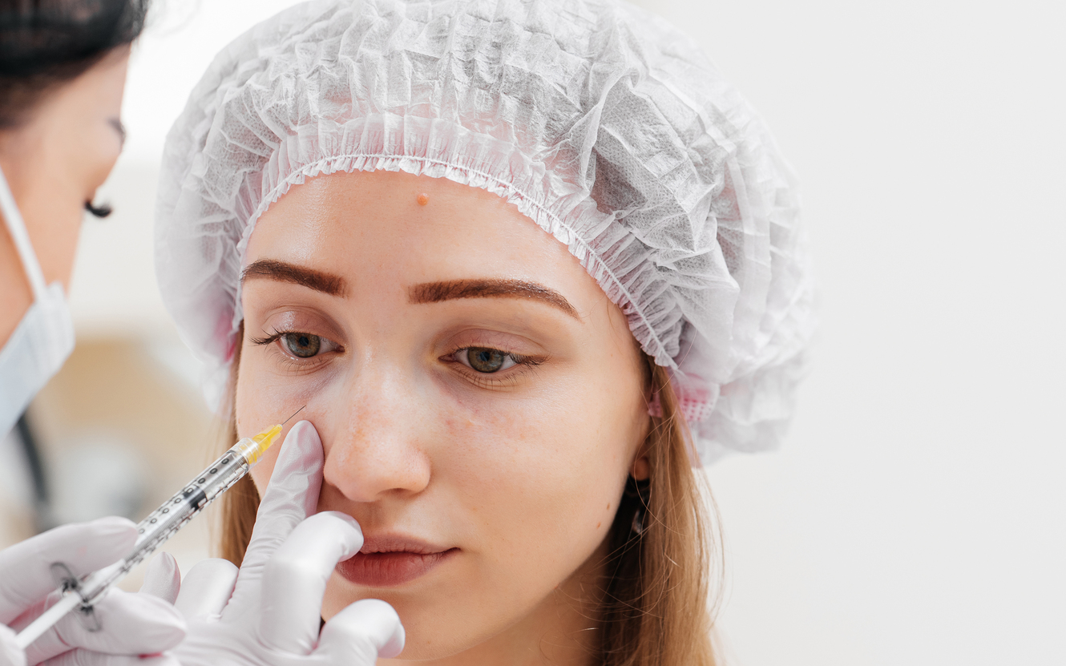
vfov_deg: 13.3
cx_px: 534
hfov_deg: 21.2
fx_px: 2847
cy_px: 394
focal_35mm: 98
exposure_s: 1/200
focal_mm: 85
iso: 320
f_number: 4.5
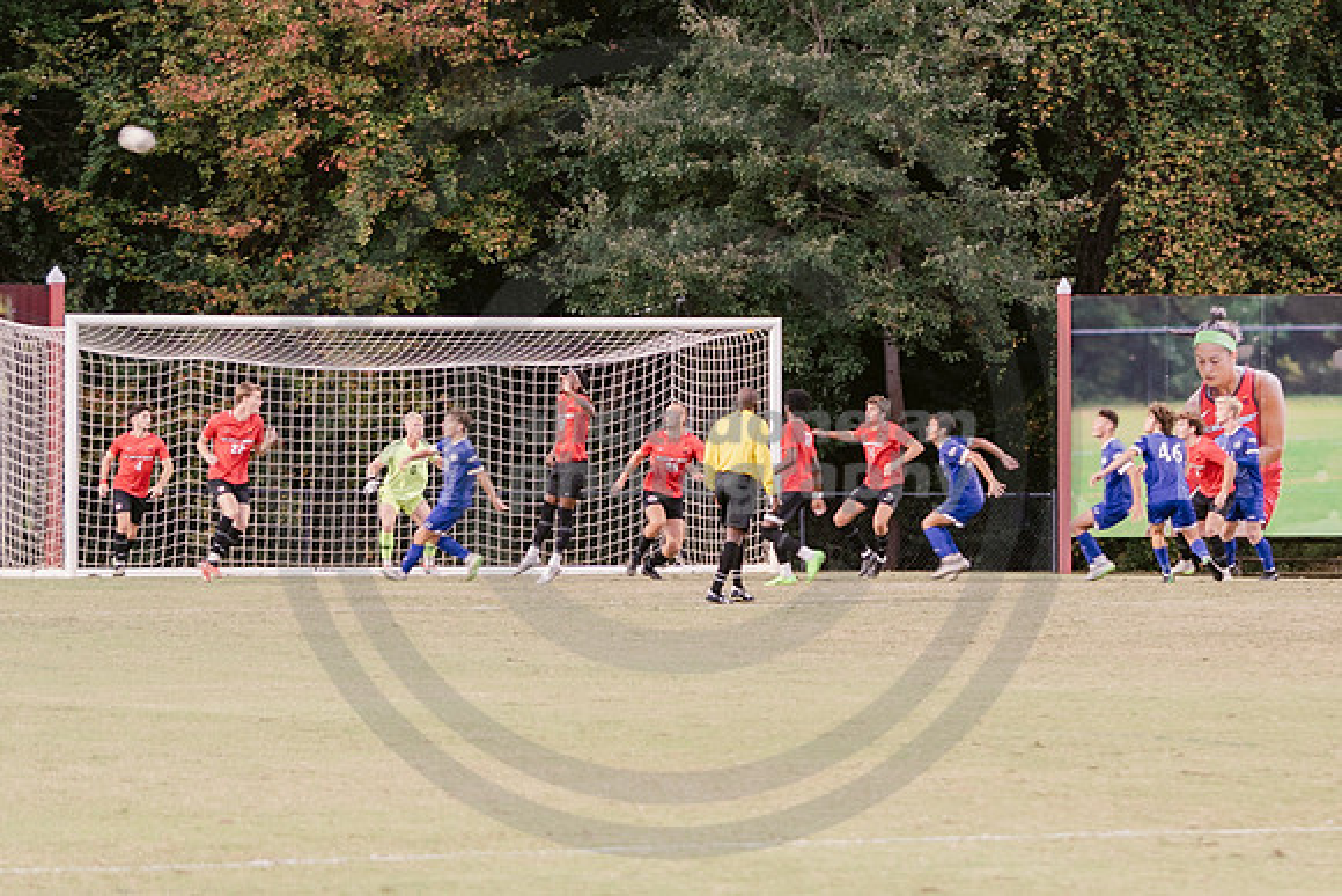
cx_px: 801
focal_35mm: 232
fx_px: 8656
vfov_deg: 5.9
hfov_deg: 8.9
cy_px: 362
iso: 640
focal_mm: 90
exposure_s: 1/125
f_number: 3.2
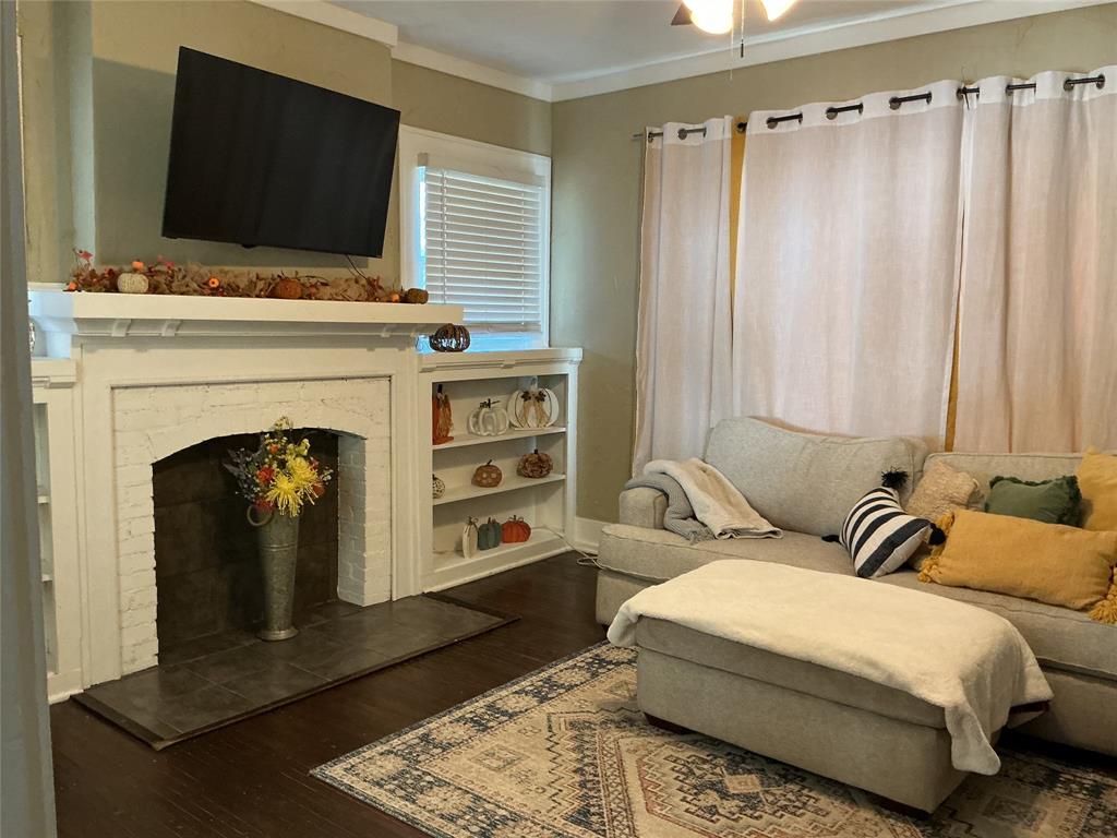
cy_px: 419
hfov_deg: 61.7
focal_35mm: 29
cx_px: 558
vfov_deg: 48.2
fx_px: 936
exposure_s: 1/60
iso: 200
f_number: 1.8
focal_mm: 3
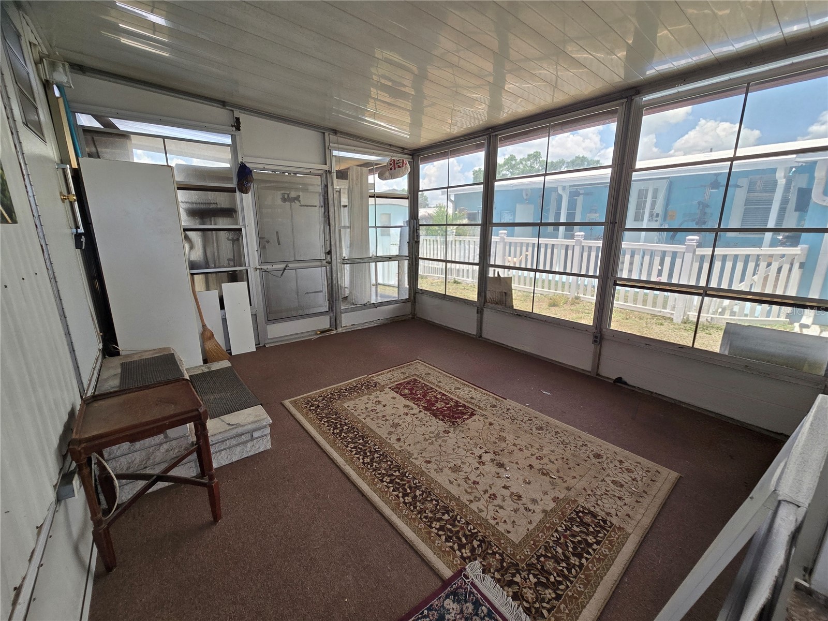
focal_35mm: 13
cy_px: 310
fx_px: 311
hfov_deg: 106.2
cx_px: 414
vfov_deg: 89.9
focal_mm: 2.2
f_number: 2.2
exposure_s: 1/60
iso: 100
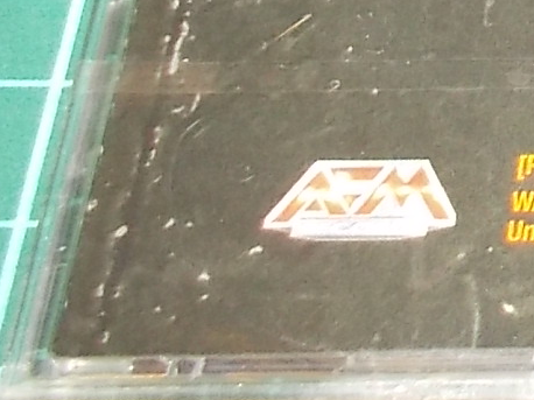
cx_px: 1230
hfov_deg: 11.6
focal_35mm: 144
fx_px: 2220
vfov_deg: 9.8
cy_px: -308
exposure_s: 1/30
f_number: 3.3
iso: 200
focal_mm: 4.1
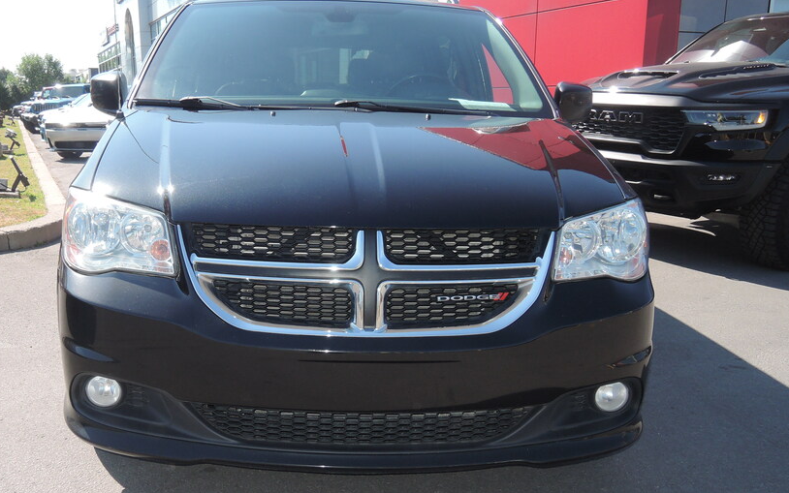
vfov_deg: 39.4
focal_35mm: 32
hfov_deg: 59.2
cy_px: 262
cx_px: 315
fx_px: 688
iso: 180
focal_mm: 5.1
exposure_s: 1/1000
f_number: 2.8
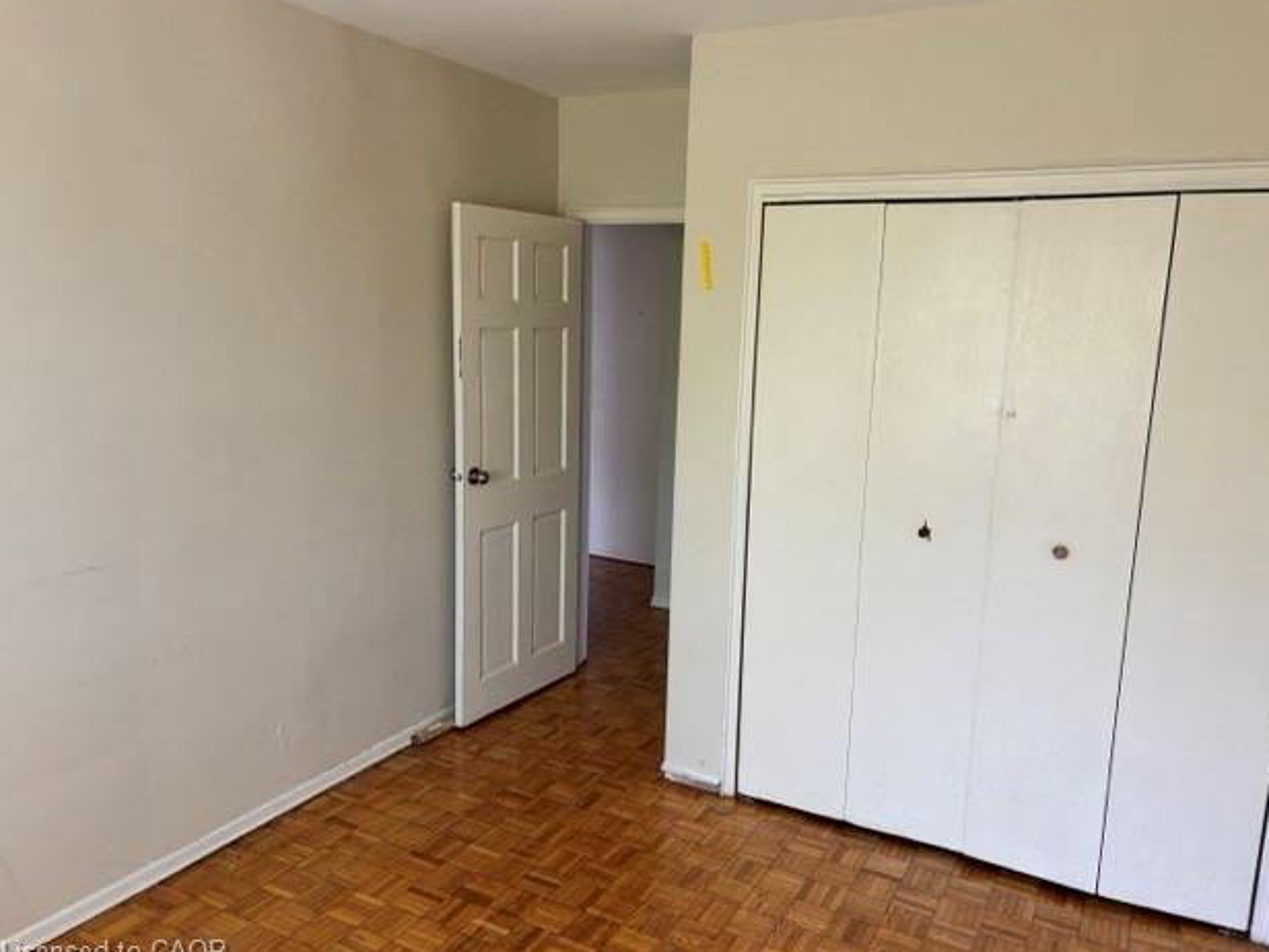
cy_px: 476
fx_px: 990
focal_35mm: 27
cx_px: 655
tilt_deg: -9.3
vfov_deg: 51.4
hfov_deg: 65.3
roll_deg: -2.2
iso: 125
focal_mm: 5.96
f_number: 1.6
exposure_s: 1/90
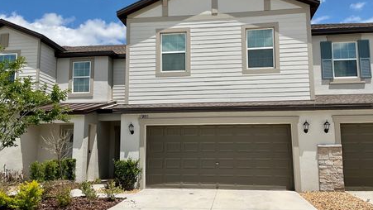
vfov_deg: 33.7
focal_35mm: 35
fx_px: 346
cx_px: 189
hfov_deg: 56.6
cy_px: 105
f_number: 1.8
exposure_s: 1/4405
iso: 16
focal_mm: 3
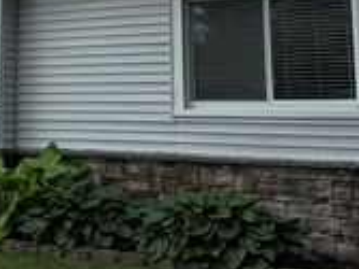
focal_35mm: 72
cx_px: 24
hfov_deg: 26.0
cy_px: 1
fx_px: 746
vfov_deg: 19.8
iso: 80
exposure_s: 1/3759
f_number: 1.78
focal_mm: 6.76
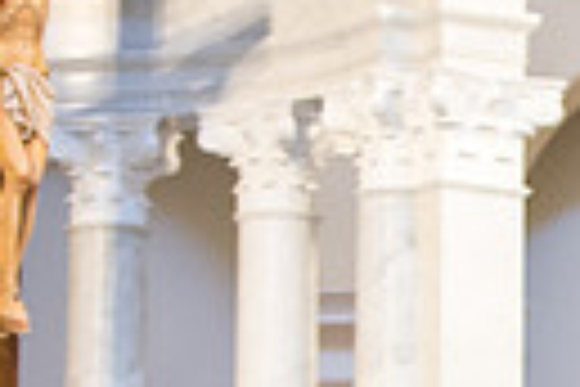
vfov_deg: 3.0
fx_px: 7298
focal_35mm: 453
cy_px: 700
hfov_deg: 4.5
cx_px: 1174
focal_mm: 98
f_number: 2.8
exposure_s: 1/250
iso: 1250
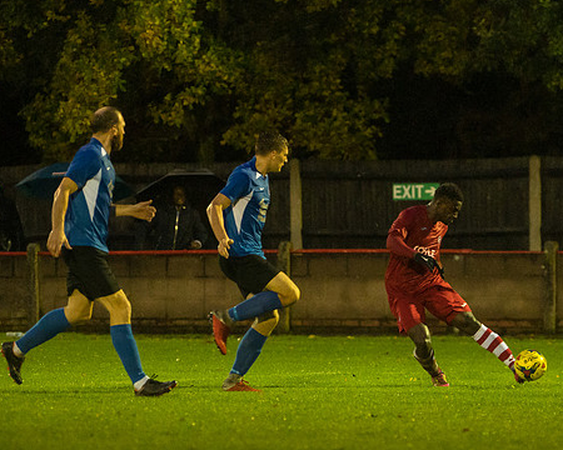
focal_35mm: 329
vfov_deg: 4.7
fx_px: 5482
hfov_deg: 5.9
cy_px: 252
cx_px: 426
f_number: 2.8
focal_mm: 150
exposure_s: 1/1000
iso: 5000
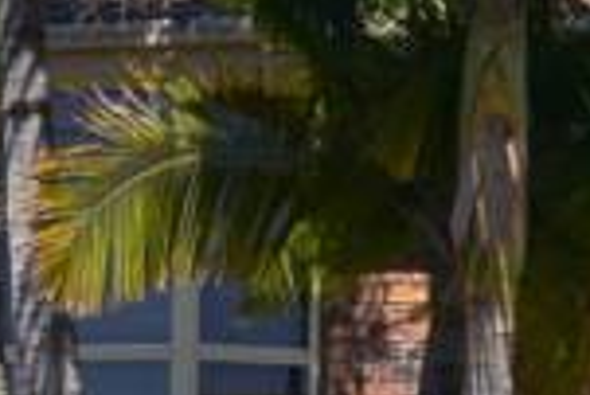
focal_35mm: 264
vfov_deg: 5.2
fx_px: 4331
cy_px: 510
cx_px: 602
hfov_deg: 7.8
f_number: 5
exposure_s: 1/1250
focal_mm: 14.5
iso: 160
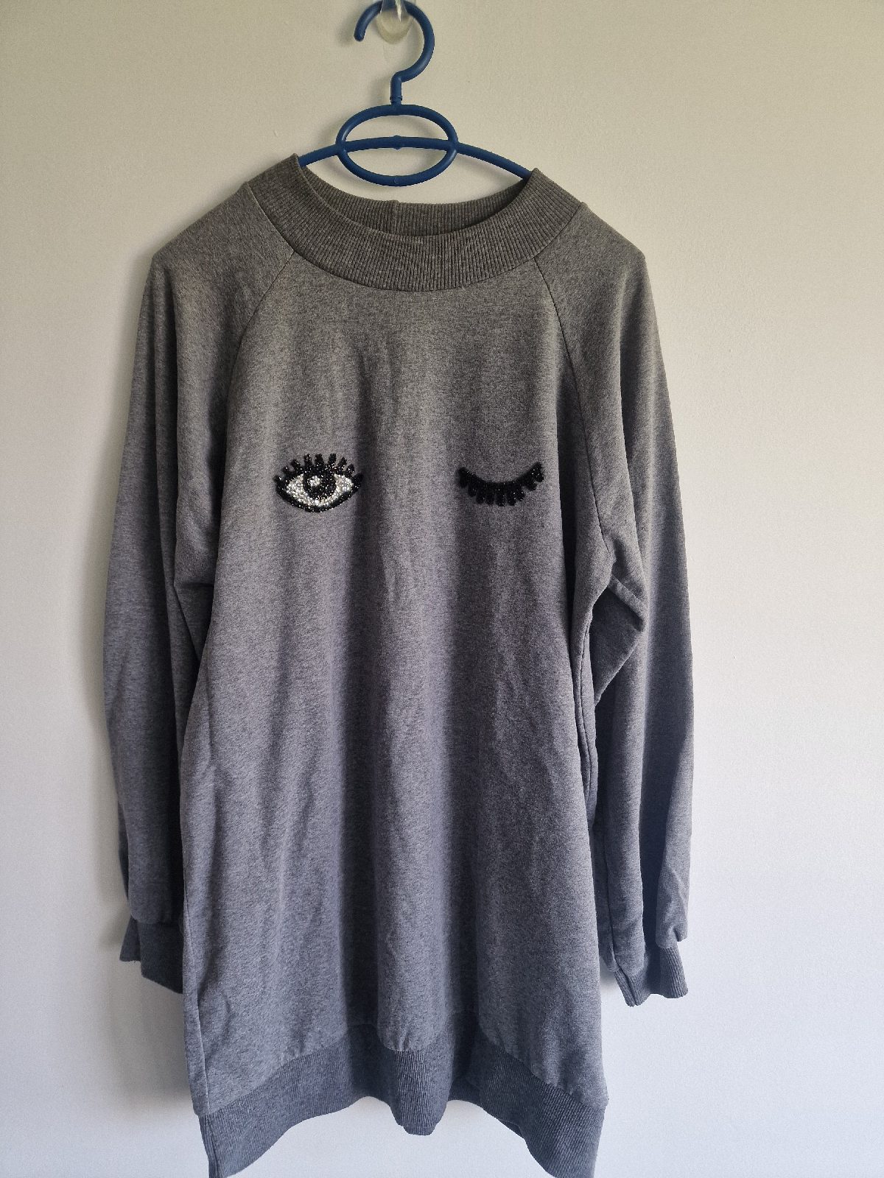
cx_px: 442
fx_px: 783
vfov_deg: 73.9
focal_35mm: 23
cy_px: 589
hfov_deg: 58.9
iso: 160
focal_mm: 6.4
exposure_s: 1/182
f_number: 1.8
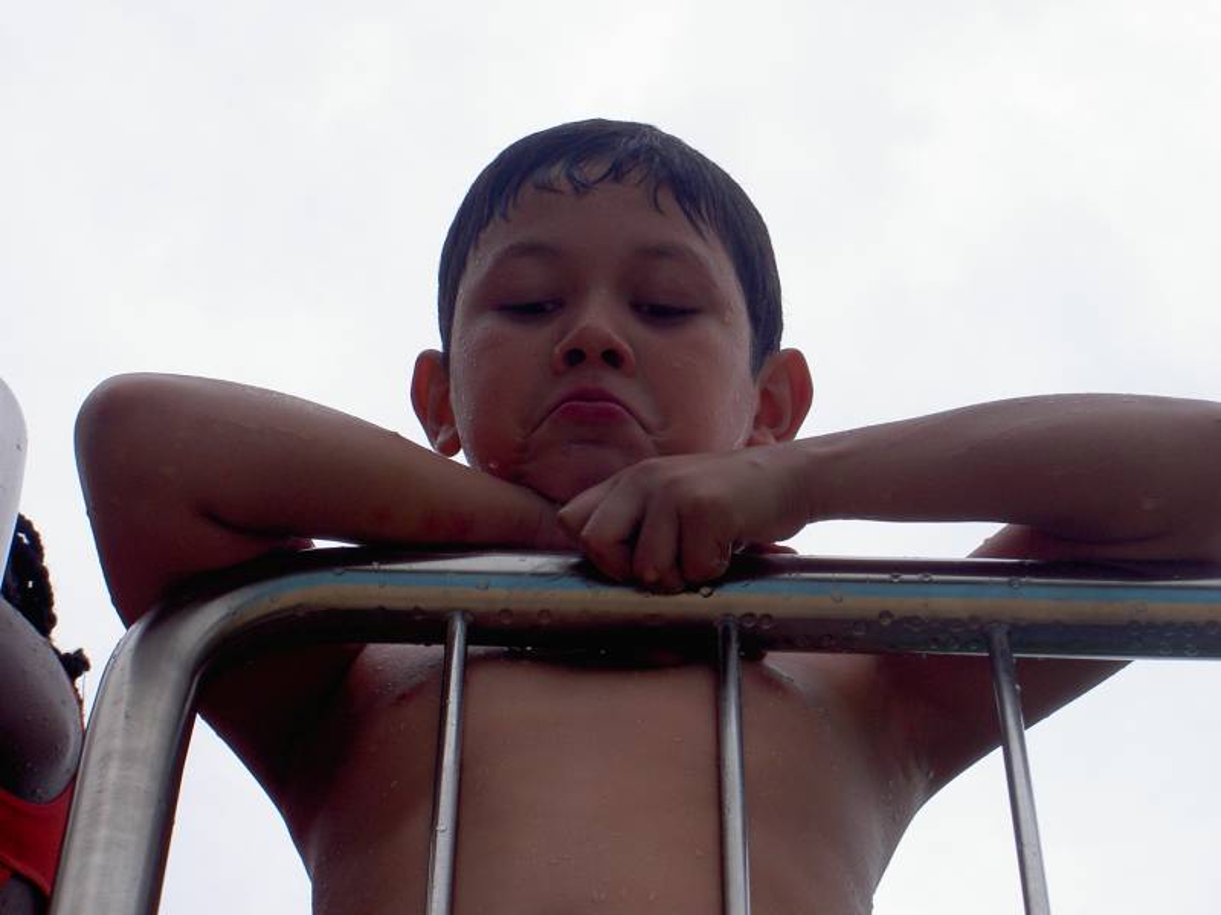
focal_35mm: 116
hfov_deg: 17.0
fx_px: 4092
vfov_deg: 12.8
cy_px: 458
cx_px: 610
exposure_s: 1/200
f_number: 8.3
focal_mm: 24
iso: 100
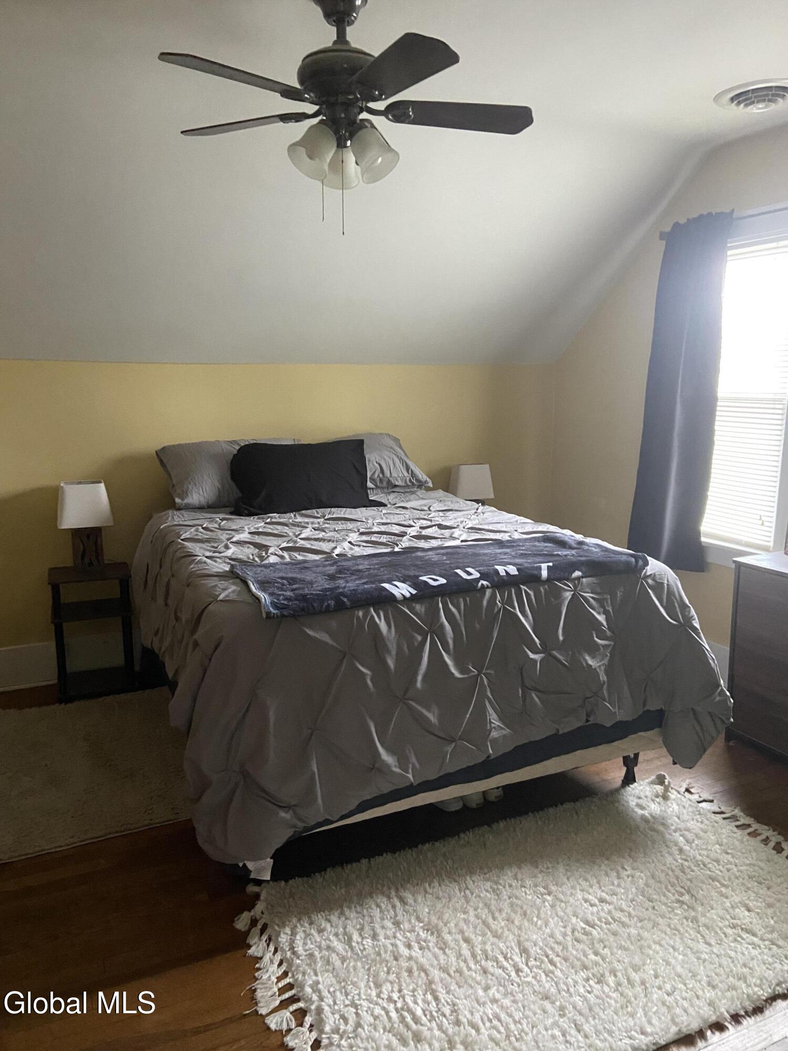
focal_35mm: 26
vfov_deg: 67.3
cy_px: 526
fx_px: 789
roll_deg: +0.1
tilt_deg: -11.1
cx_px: 394
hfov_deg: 53.1
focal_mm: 4.25
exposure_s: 1/40
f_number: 1.8
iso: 640
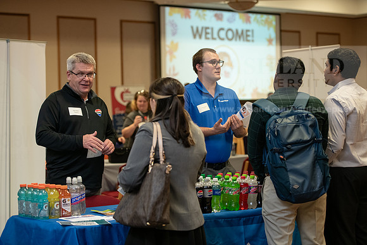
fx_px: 816
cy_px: 122
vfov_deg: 17.1
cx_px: 184
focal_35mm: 80
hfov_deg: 25.4
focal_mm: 80
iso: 1600
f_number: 2.8
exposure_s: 1/200
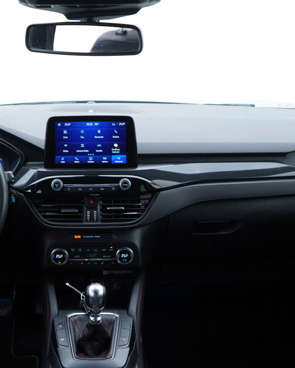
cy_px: 183
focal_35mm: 51
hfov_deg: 29.4
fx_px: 557
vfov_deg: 36.7
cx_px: 86
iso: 200
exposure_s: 1/40
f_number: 2.8
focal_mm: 24
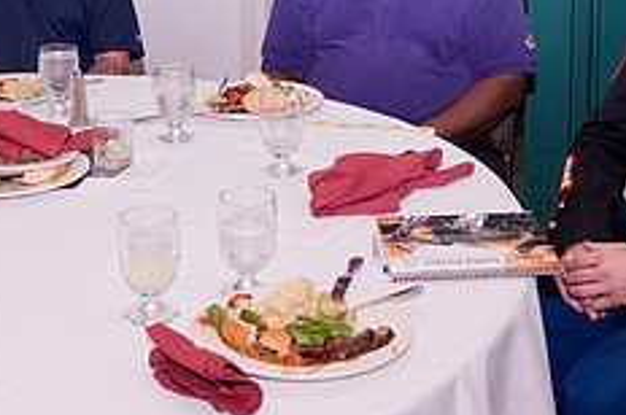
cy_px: -7
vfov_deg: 17.7
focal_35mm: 75
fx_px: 1302
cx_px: 264
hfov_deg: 27.0
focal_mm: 20
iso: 1250
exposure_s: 1/100
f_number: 4.5
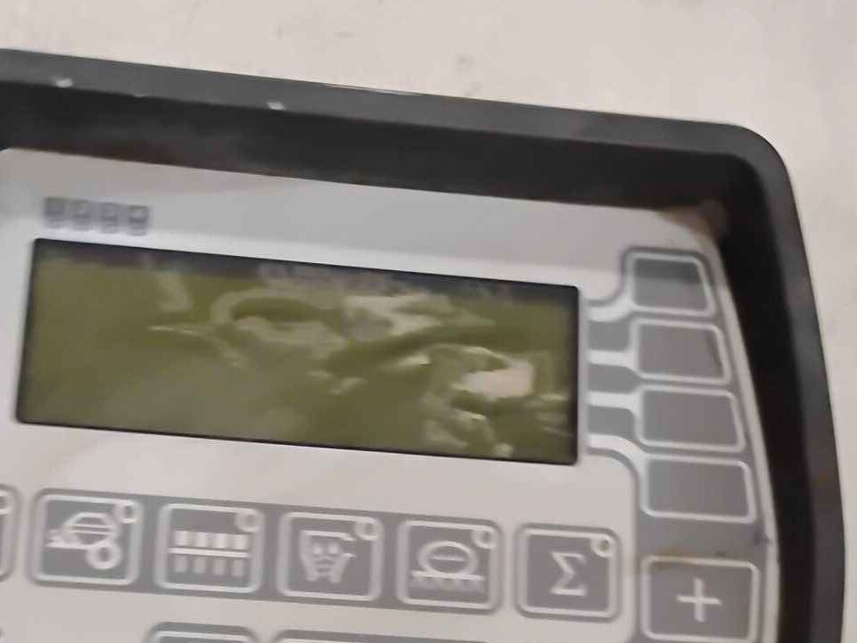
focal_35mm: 56
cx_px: 338
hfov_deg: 34.2
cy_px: 496
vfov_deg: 25.7
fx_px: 1387
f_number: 1.8
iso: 2100
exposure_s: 1/30
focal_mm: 4.26
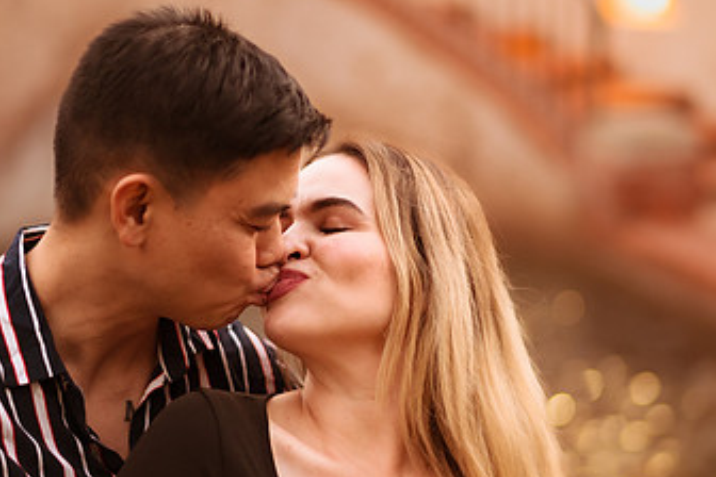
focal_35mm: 100
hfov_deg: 20.4
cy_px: 235
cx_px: 362
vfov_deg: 13.7
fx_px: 1989
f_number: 1.4
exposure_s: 1/500
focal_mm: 58
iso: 1250
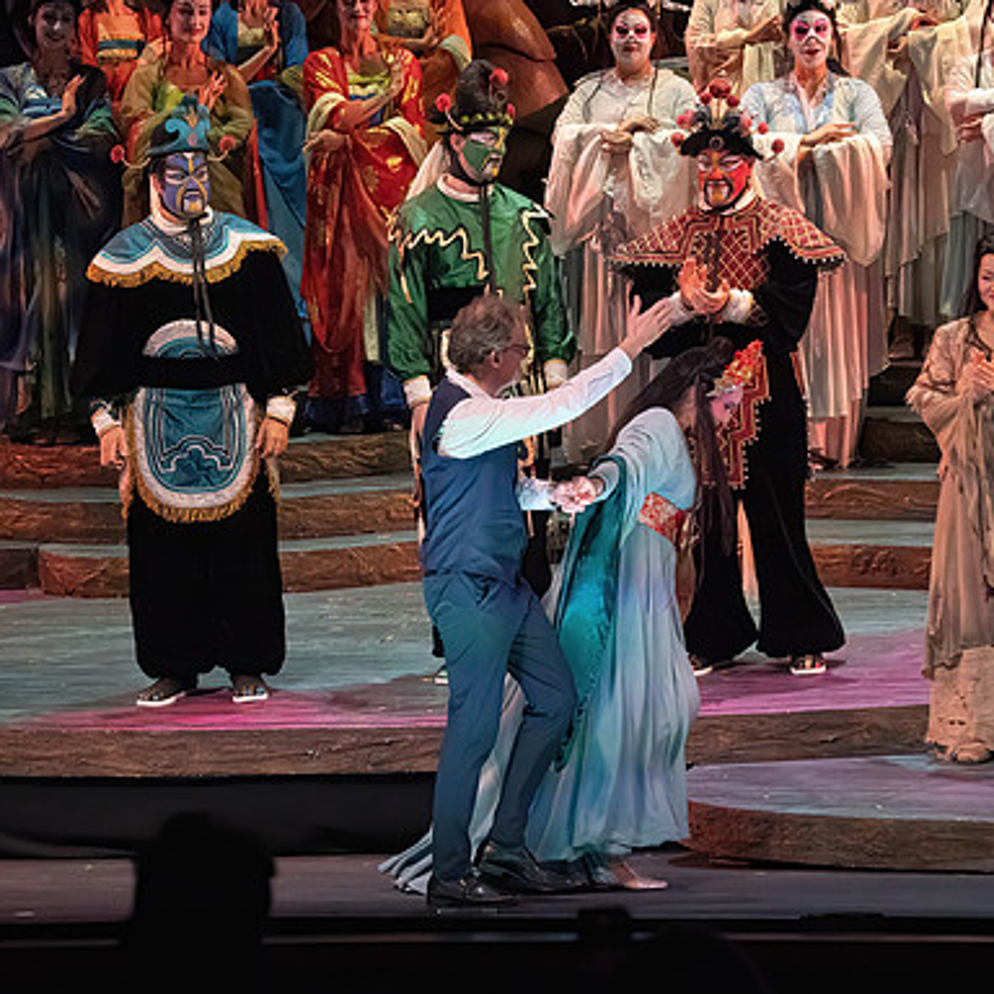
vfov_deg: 6.8
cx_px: 383
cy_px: 498
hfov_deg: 6.8
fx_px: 8349
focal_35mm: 257
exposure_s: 1/1000
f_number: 10
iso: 20000
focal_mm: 200
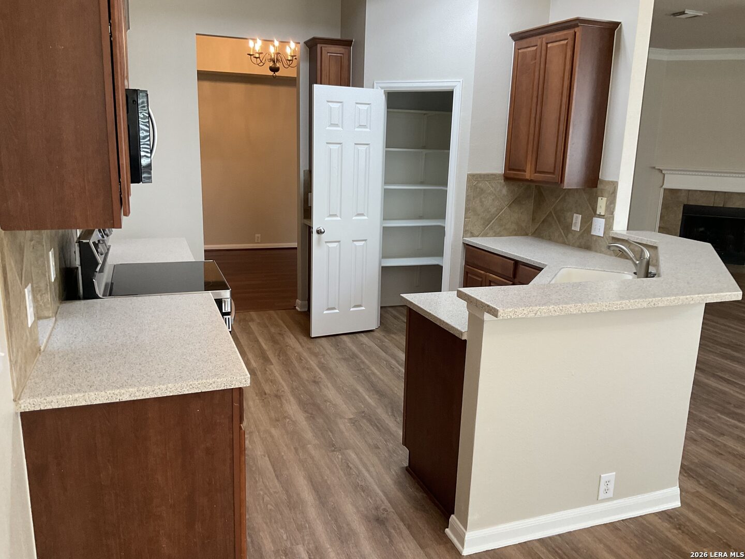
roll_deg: -2.4
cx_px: 372
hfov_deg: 61.7
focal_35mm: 29
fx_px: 624
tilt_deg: -12.0
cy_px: 280
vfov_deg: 48.2
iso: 64
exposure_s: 1/60
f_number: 1.8
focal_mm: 3
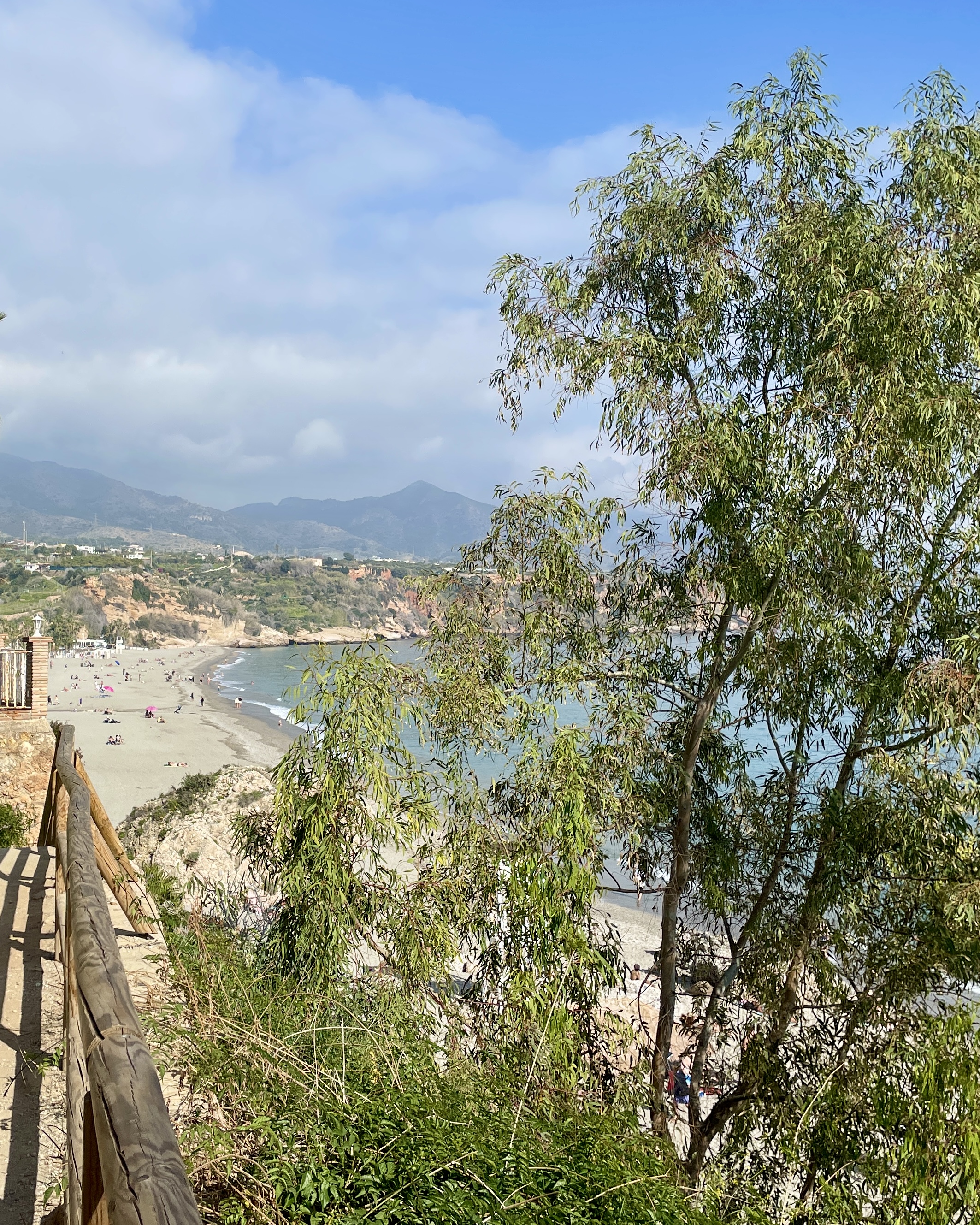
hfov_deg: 43.3
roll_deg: +0.7
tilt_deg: +3.7
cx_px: 455
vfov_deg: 52.8
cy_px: 610
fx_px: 1233
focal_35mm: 34
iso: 32
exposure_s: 1/4292
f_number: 1.6
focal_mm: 4.2
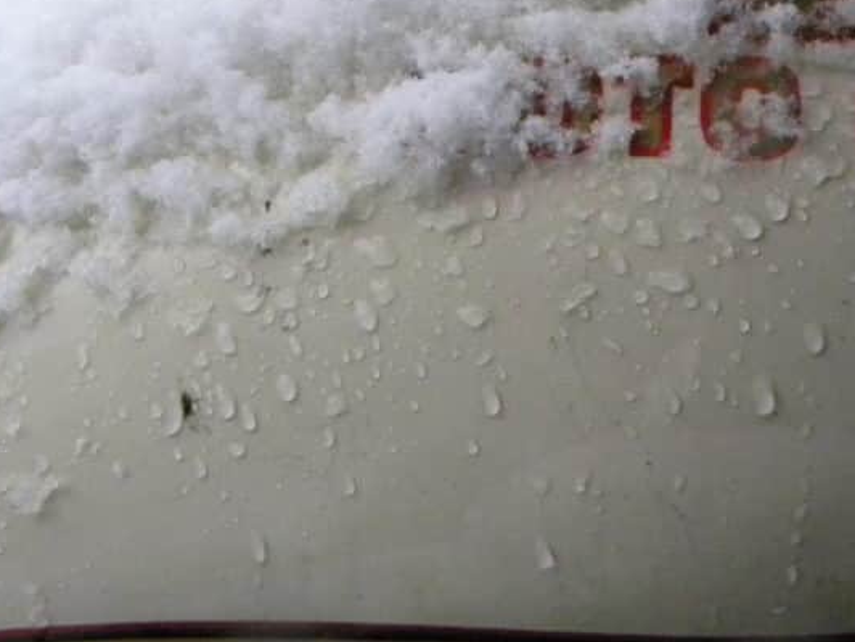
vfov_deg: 28.0
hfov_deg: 37.6
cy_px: 66
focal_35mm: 50
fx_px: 1235
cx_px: 598
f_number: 2.8
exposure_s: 1/148
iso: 800
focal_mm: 4.6
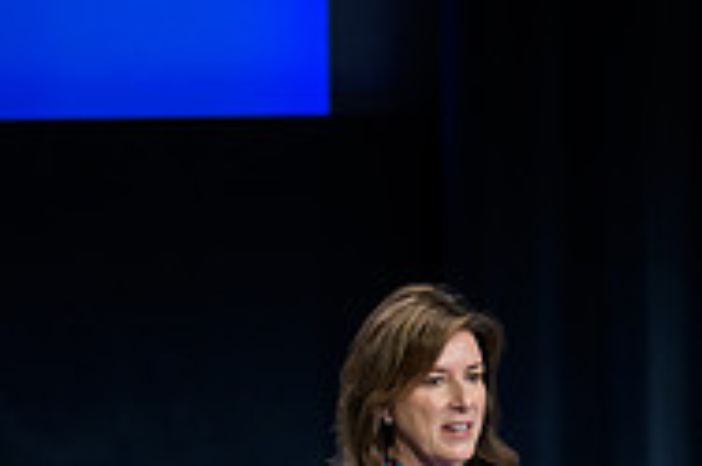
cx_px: 545
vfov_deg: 4.1
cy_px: 686
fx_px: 6527
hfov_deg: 6.2
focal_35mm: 335
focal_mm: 140
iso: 1000
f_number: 3.2
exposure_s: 1/200
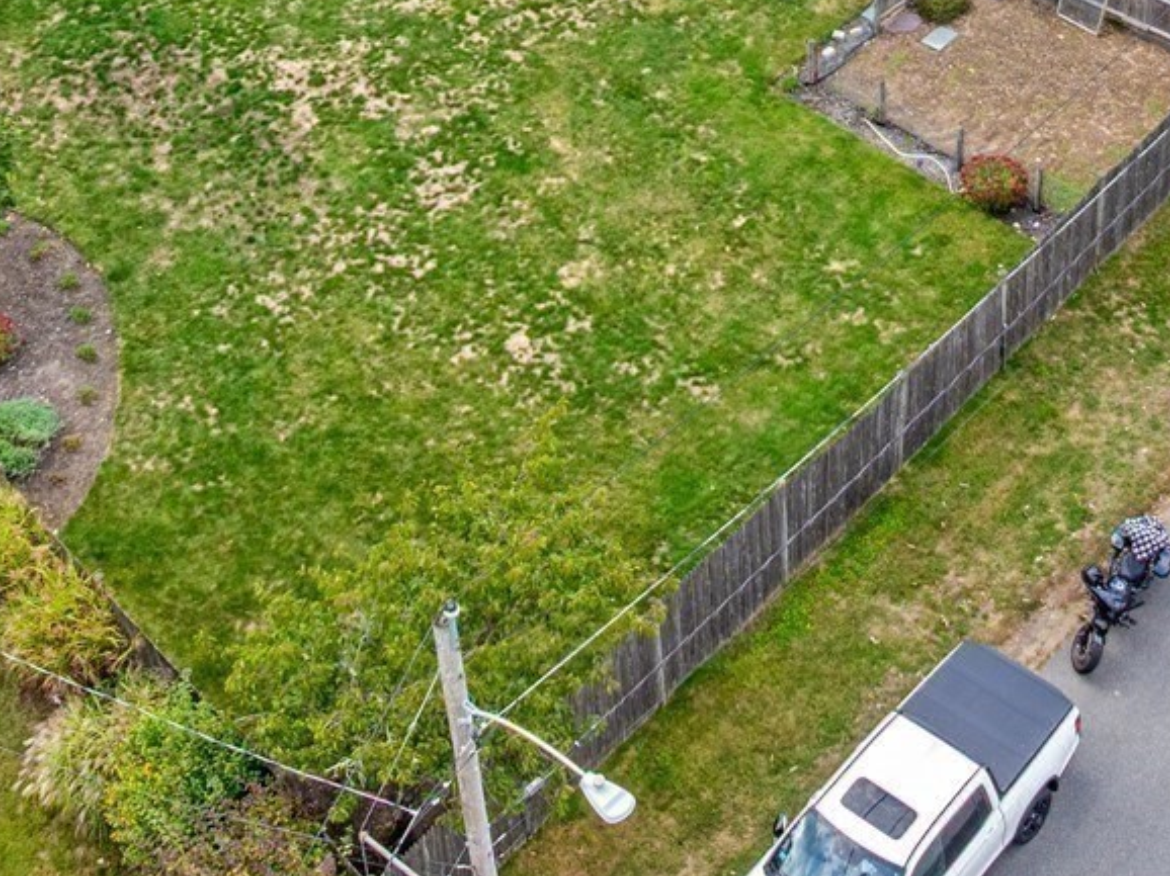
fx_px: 2872
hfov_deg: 22.9
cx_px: 804
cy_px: -324
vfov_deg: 16.2
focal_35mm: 85
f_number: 5.6
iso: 100
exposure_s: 1/60
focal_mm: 12.29
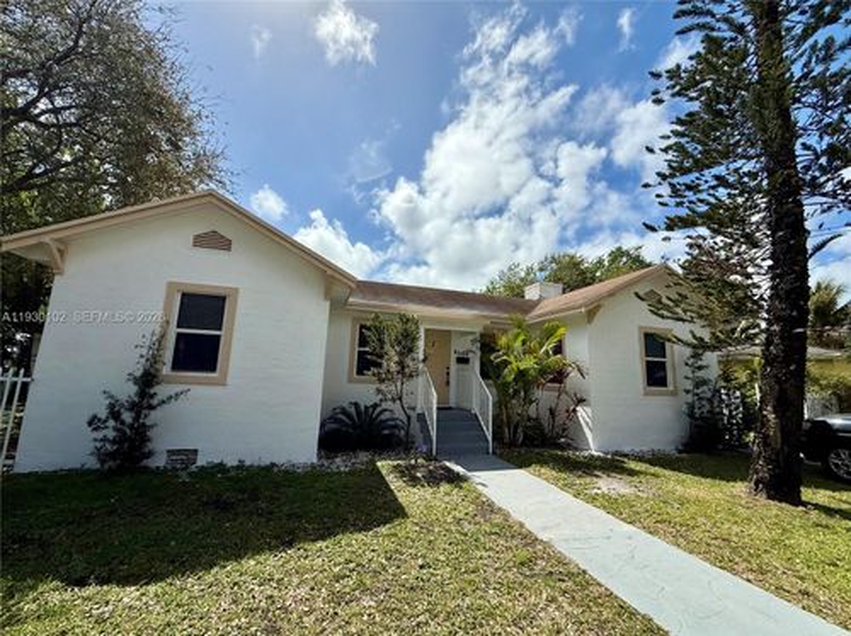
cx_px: 426
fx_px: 344
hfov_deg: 102.1
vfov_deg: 85.6
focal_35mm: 14
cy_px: 318
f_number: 2.2
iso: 50
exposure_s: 1/5155
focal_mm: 2.22
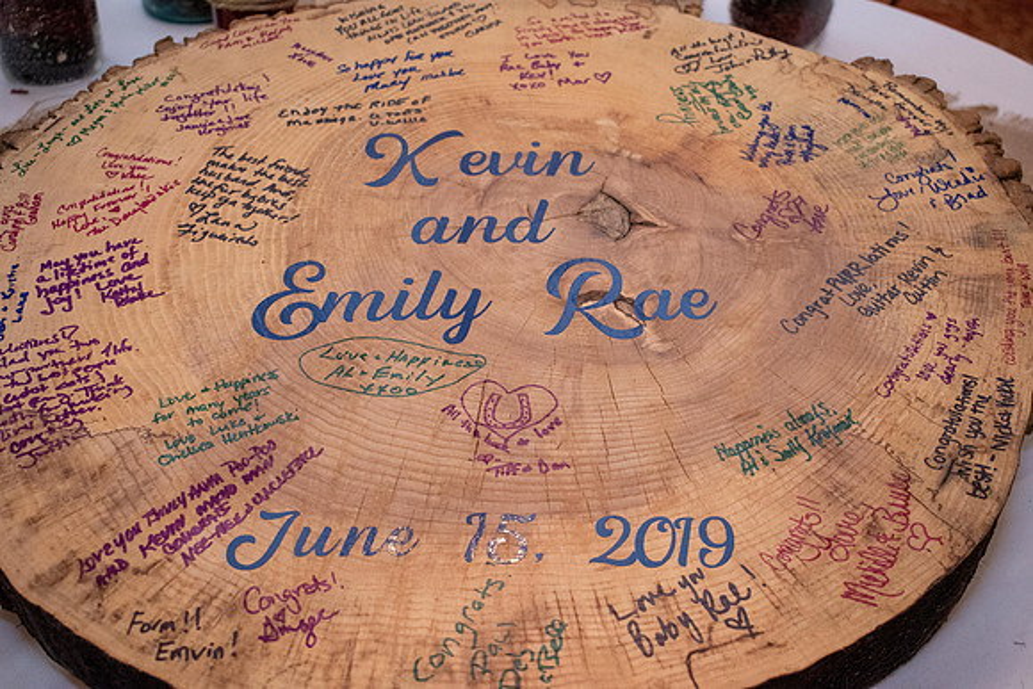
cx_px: 516
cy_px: 344
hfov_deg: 43.6
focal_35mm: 45
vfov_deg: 29.9
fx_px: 1291
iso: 2800
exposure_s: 1/60
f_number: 4.2
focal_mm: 30
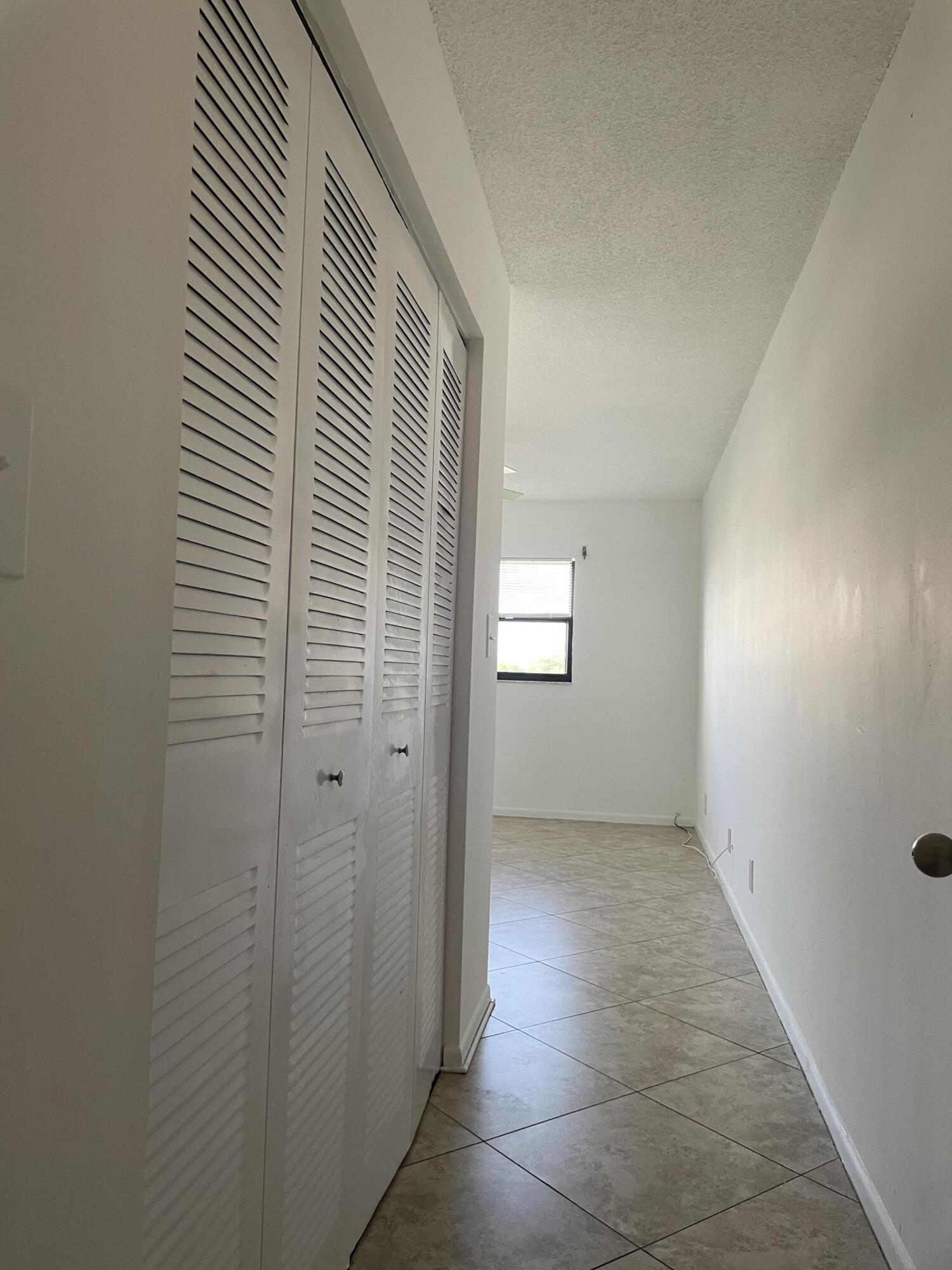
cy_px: 635
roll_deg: -1.5
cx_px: 476
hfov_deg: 53.1
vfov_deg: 67.3
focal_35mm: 26
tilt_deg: +3.8
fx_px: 953
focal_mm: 4.2
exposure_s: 1/60
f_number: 1.6
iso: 80
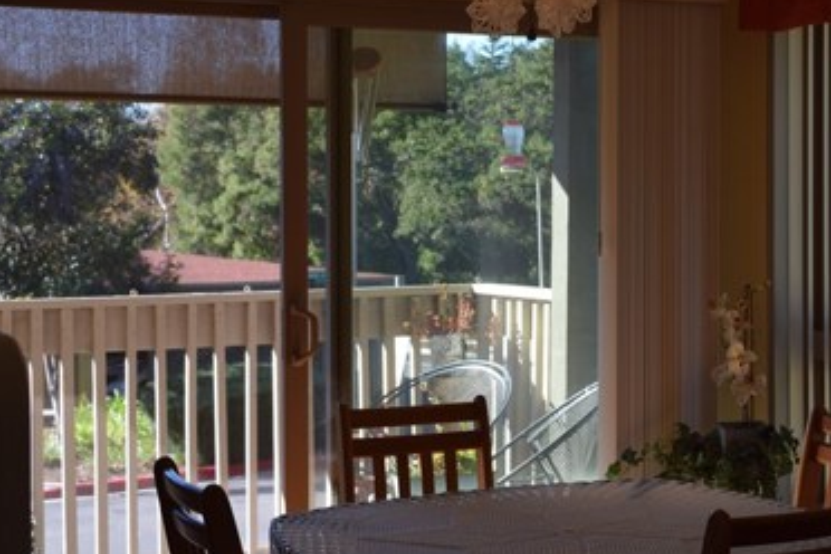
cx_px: 625
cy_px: 180
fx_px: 1728
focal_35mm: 75
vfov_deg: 18.2
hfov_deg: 26.7
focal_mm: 29
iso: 400
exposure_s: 1/250
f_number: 8
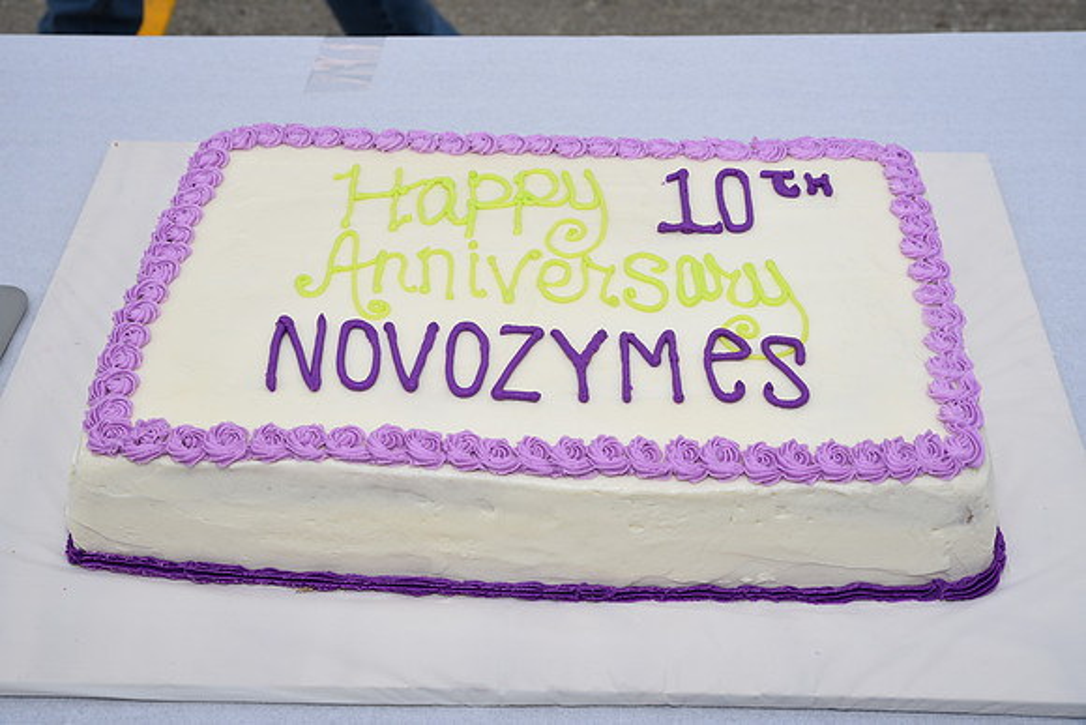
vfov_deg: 23.4
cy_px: 362
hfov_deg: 34.5
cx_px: 543
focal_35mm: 58
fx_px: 1750
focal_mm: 58
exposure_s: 1/200
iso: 100
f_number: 11
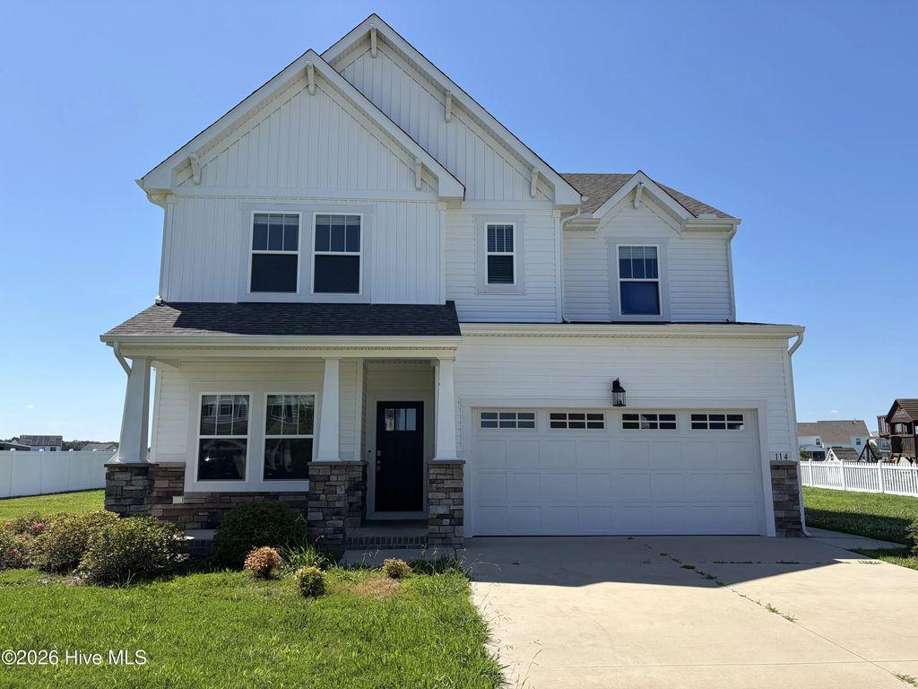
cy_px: 344
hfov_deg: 67.3
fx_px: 690
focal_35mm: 26
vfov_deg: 53.1
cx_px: 459
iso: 50
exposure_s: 1/3623
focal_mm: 5.96
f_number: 1.6
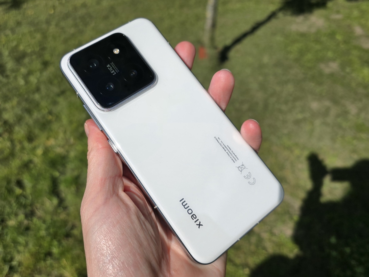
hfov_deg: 73.9
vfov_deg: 58.9
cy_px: 138
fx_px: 245
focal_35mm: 23
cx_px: 184
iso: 12
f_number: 1.7
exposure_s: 1/1667
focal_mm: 6.3
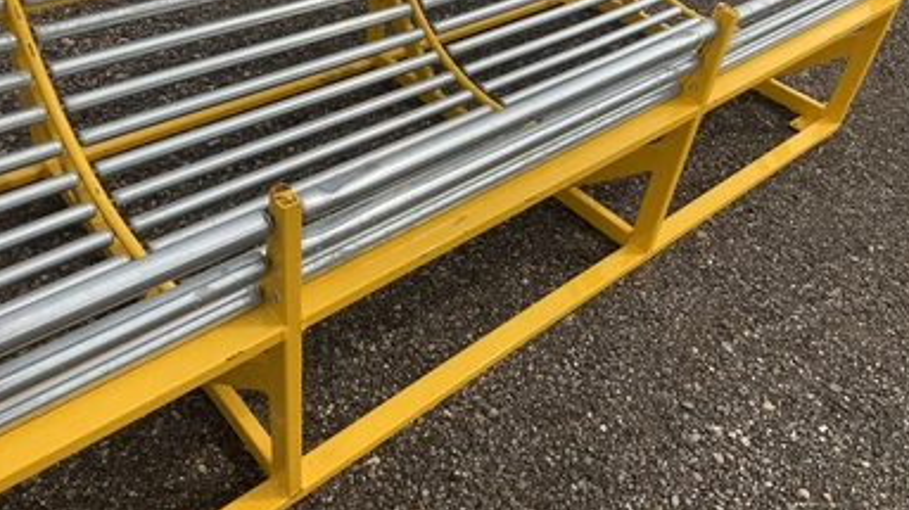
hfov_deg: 59.5
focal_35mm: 33
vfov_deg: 35.2
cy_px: 166
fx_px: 795
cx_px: 468
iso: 25
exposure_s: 1/2667
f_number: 1.8
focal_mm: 3
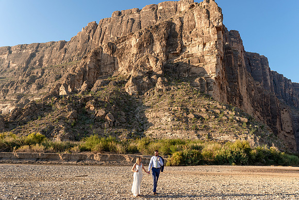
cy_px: 105
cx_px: 157
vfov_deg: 50.8
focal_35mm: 25
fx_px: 210
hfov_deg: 70.8
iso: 100
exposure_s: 1/500
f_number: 4
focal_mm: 24
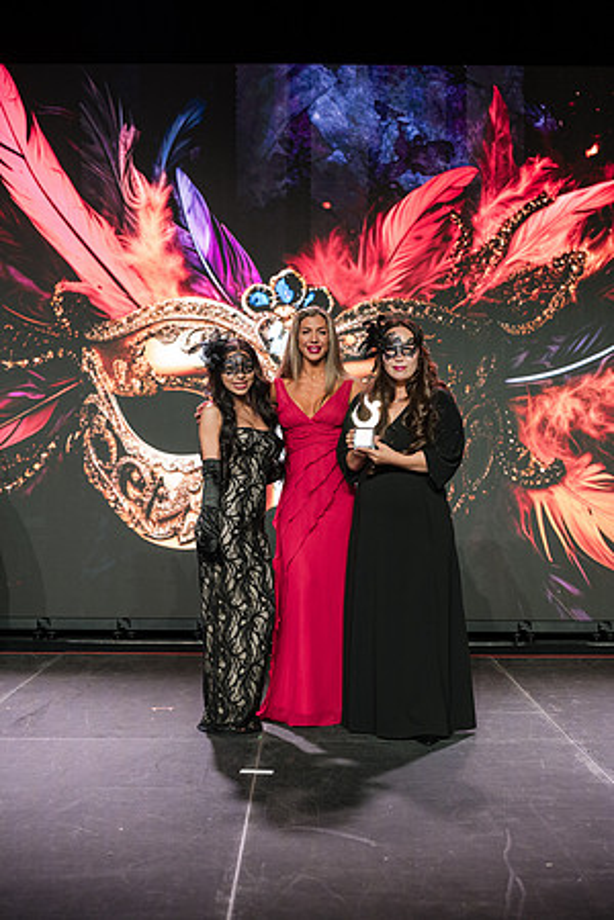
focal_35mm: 50
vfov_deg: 39.6
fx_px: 1279
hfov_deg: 27.0
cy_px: 460
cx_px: 307
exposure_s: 1/160
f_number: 2.8
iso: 800
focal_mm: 50
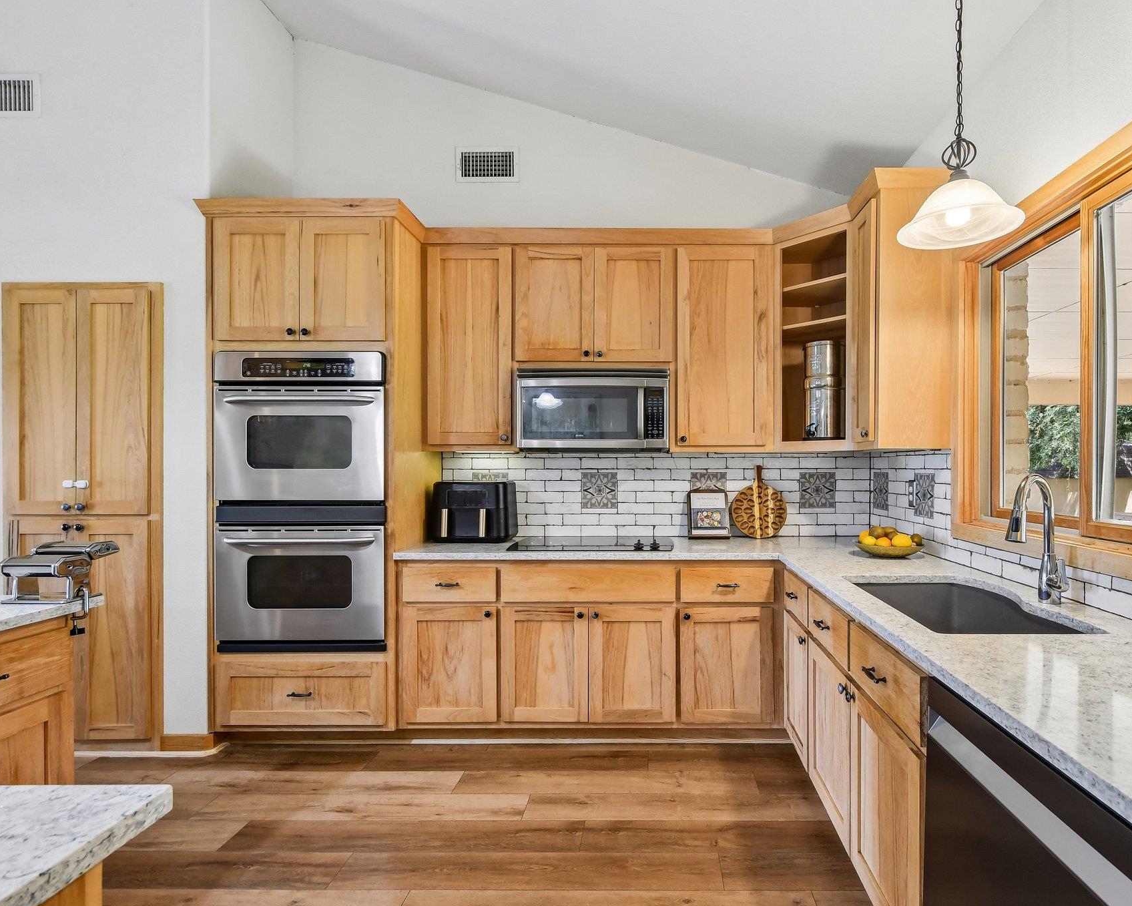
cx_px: 655
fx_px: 570
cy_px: 455
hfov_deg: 88.9
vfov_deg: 77.0
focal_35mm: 17
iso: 400
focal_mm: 10
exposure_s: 1/10
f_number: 8
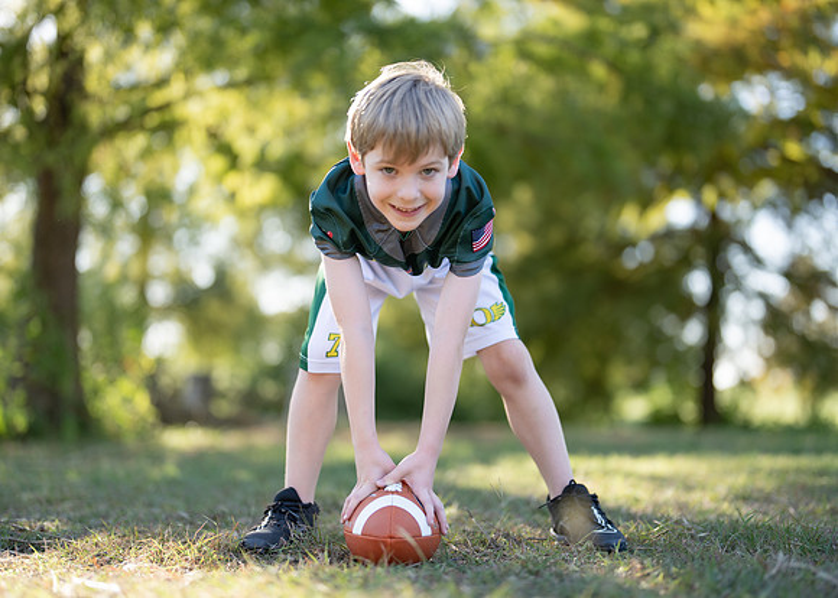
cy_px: 299
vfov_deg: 27.0
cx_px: 419
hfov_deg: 37.2
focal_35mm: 52
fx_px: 1247
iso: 100
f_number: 1.2
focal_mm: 50
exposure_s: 1/1250
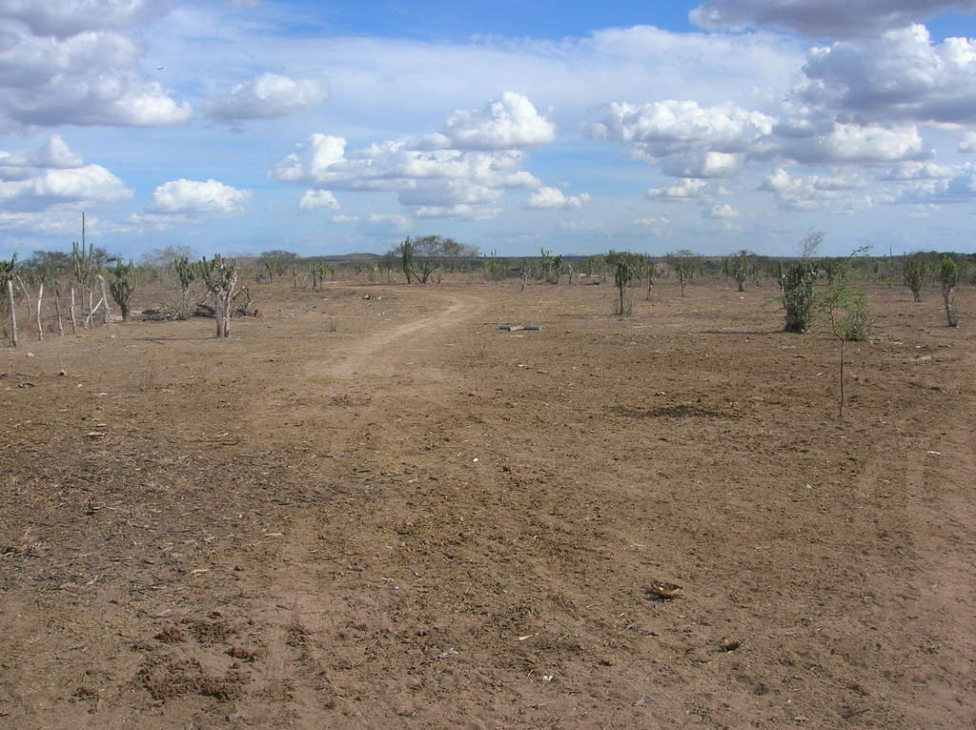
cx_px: 488
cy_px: 365
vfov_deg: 41.7
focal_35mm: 34
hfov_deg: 54.0
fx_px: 958
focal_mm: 5.7
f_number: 4.9
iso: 50
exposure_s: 1/558
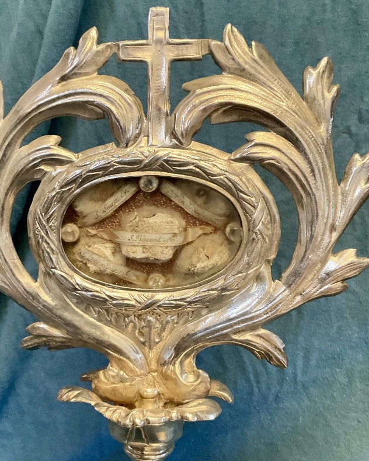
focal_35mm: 43
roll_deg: -0.1
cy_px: 232
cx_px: 161
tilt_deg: -12.2
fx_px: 587
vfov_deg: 42.9
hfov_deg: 34.8
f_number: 1.8
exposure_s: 1/60
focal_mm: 3
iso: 250
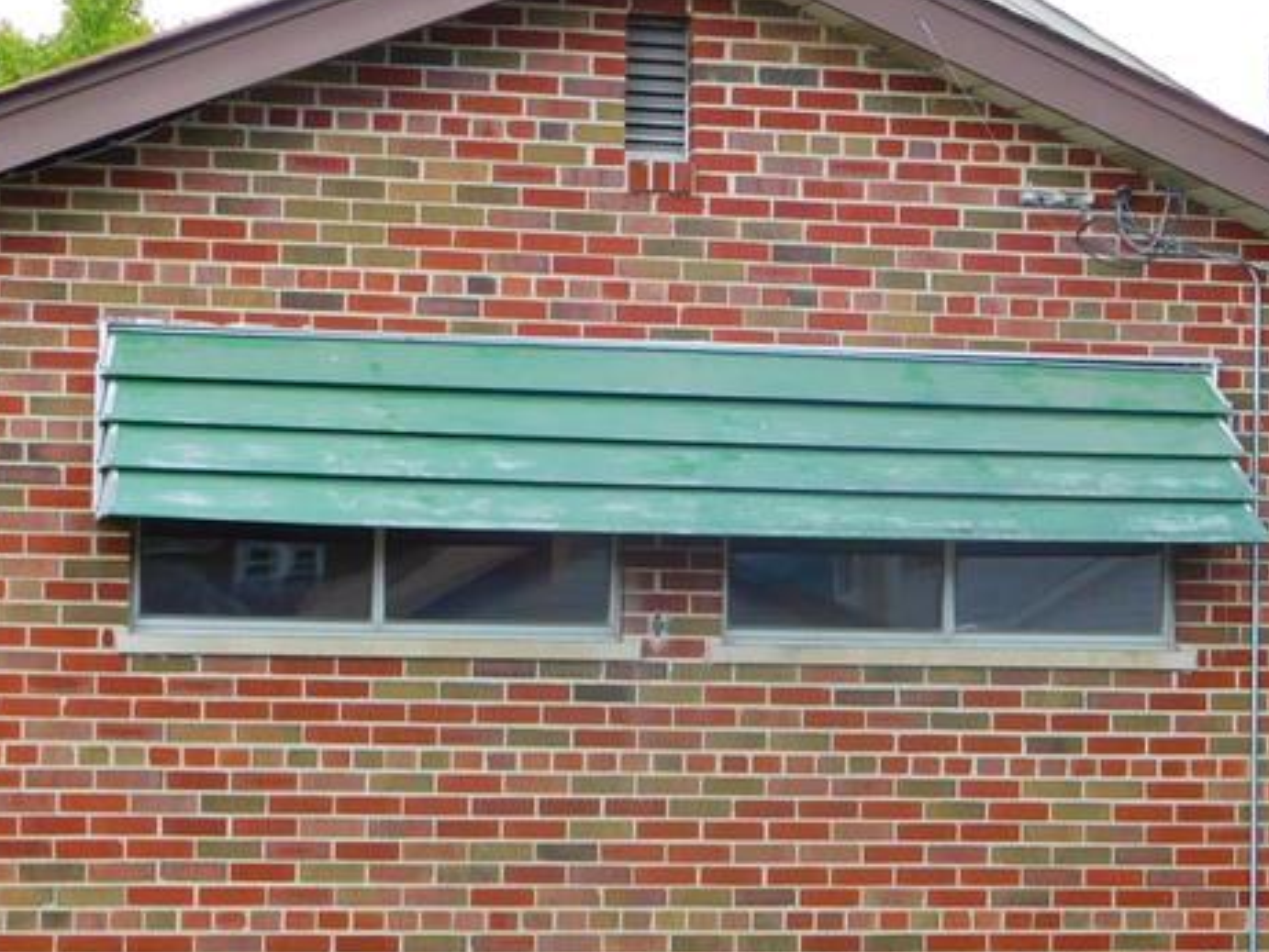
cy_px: 583
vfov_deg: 14.8
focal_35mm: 100
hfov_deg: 19.6
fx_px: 3667
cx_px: 801
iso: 125
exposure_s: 1/200
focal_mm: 8
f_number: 4
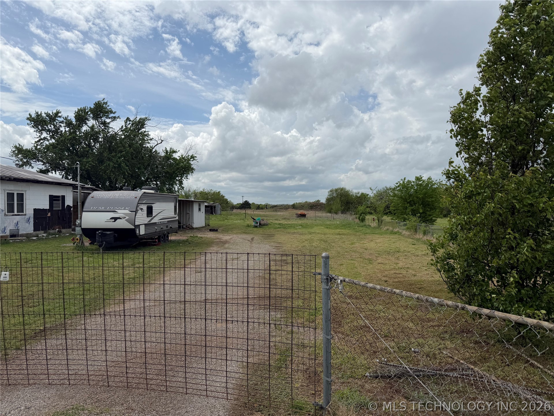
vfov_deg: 56.8
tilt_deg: -0.3
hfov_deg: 71.6
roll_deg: +0.7
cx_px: 277
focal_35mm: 24
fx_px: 384
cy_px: 208
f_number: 1.78
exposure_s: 1/11905
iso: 80
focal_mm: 6.76
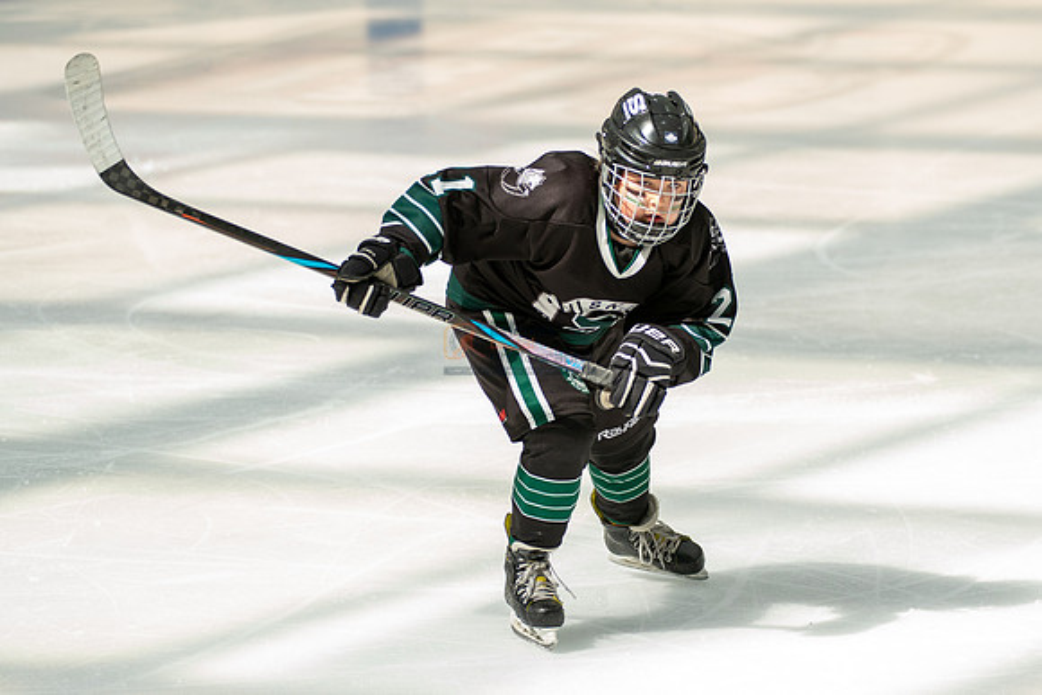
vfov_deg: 7.3
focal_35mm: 189
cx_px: 666
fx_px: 5471
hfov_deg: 10.9
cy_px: 302
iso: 1600
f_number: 3.5
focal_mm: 140
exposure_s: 1/2500
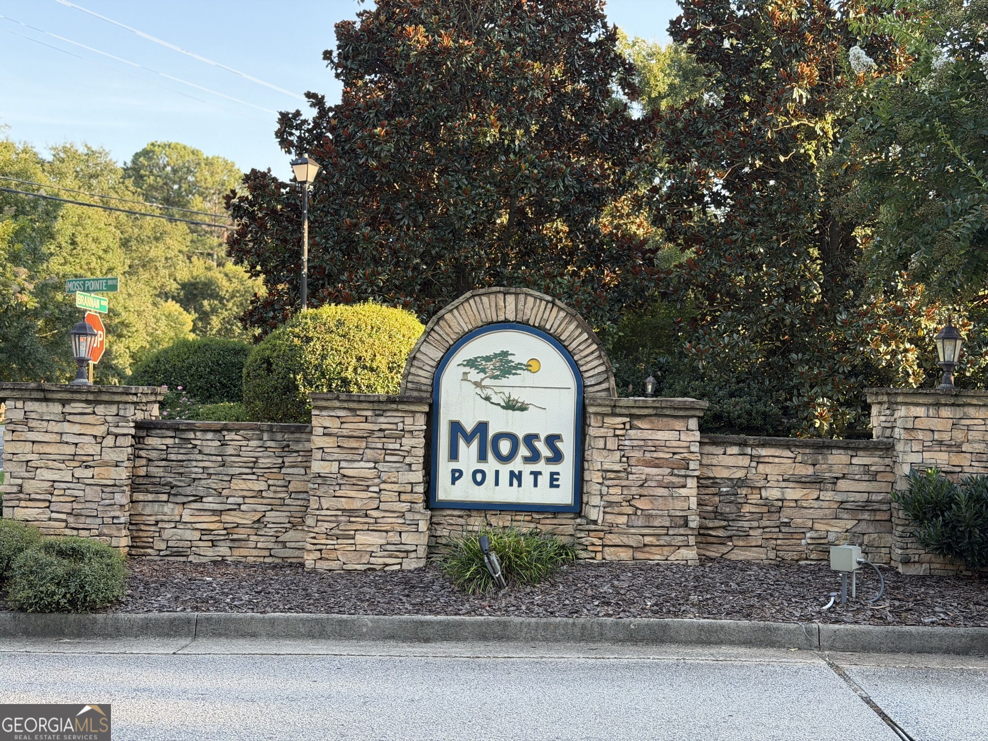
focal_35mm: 48
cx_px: 494
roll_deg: -1.6
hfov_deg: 39.7
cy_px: 370
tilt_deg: +0.7
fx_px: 1370
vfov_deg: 30.3
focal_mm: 6.76
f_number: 1.78
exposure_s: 1/177
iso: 64
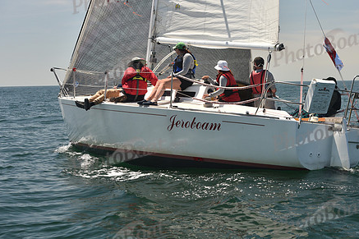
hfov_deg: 21.9
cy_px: 100
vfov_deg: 14.7
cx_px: 230
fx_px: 927
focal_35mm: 93
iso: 250
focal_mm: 70
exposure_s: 1/640
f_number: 5.6
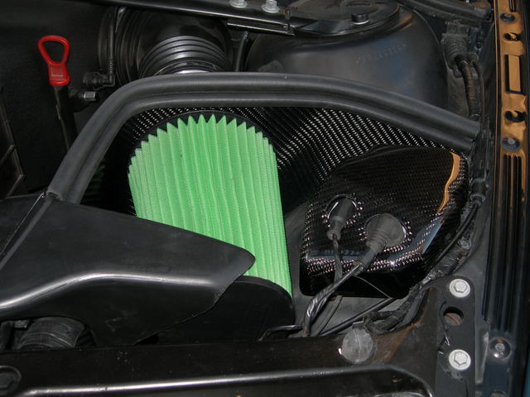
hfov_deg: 37.5
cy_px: 198
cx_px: 265
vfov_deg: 28.6
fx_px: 781
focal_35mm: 51
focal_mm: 10.6
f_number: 3.2
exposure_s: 1/60.1
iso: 50
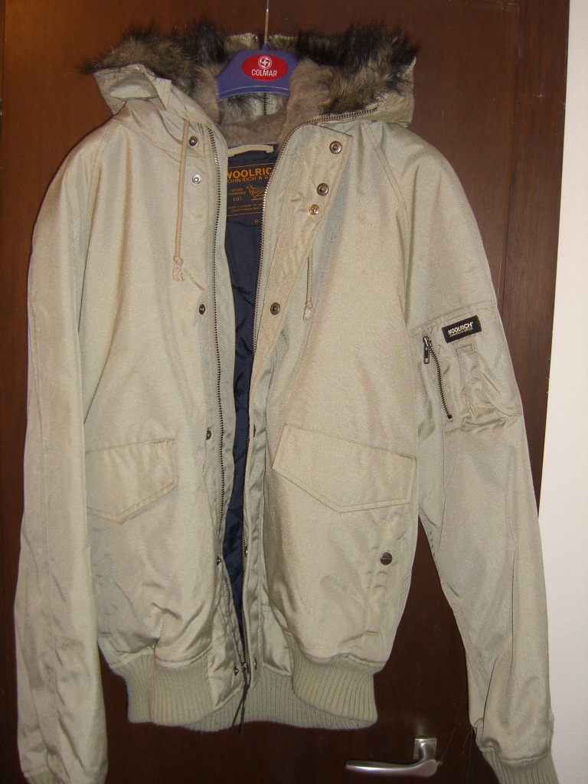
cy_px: 392
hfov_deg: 37.7
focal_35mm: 38
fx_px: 861
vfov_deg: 49.0
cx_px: 294
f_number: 2.8
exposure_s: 1/60
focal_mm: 7.9
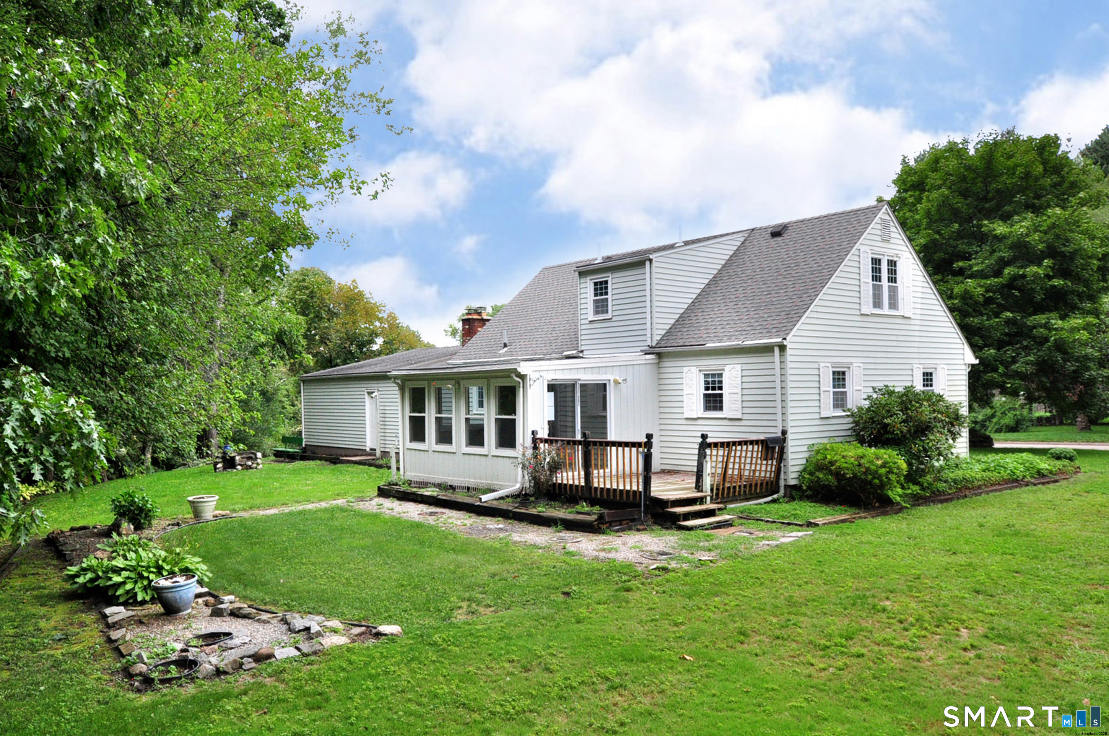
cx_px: 554
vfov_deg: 53.0
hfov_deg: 73.8
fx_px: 738
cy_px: 368
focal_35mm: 24
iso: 800
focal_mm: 16
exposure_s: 1/400
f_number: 8
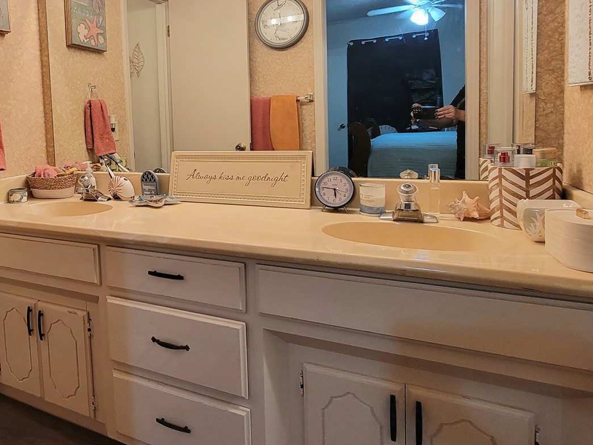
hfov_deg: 66.9
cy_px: 147
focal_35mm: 24
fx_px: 411
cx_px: 145
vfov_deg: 55.6
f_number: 2.2
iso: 160
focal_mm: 2.2
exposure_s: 1/60.2
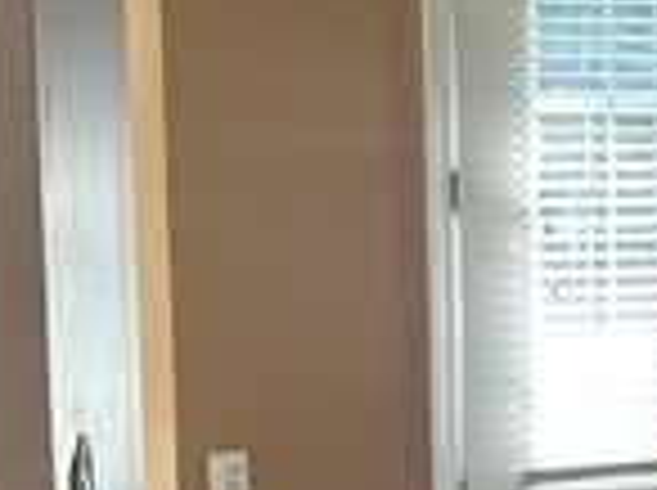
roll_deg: -0.5
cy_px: 238
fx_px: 2255
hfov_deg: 13.8
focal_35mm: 119
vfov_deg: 12.4
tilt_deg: -5.9
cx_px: 1361
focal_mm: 5.7
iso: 64
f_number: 1.5
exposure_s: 1/121
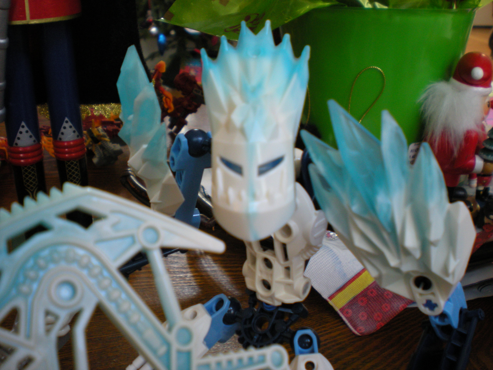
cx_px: 246
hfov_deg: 49.0
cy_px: 185
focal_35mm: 38
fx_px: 541
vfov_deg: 37.7
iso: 200
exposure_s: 1/19.2
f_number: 3.1
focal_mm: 6.3
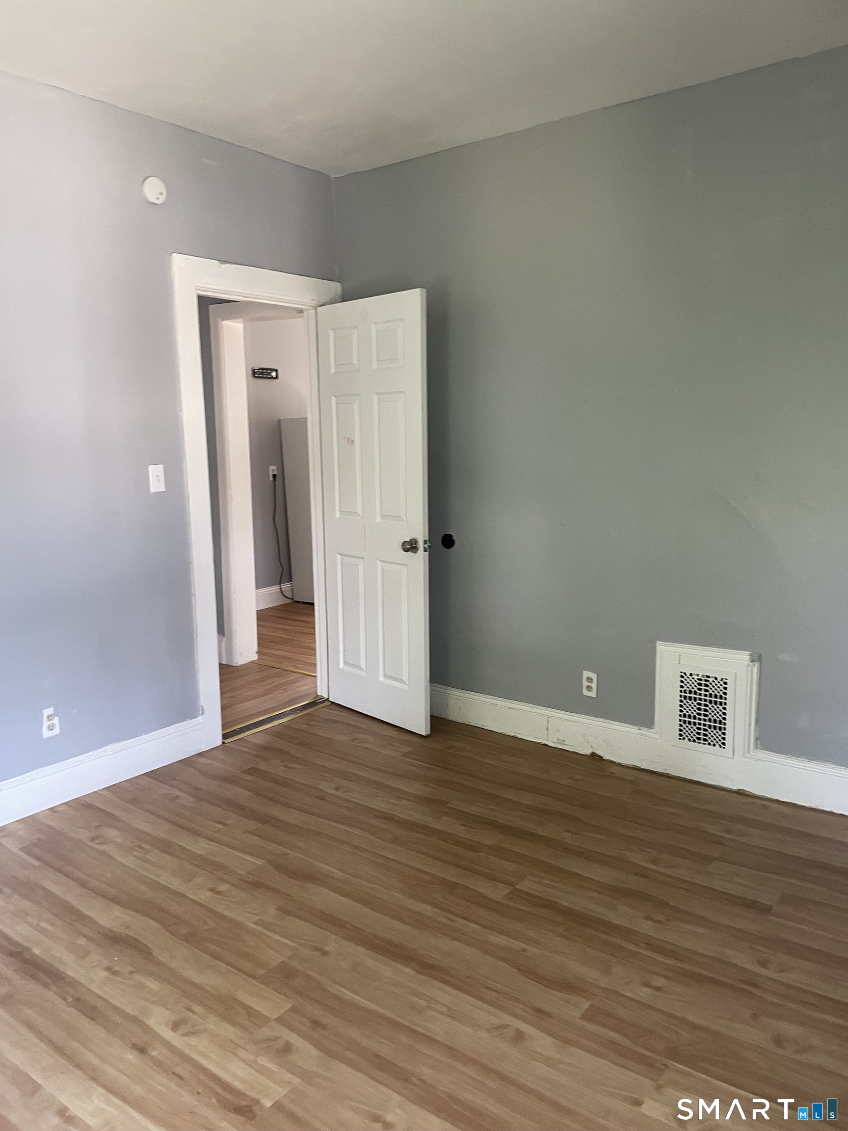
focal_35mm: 26
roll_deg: +1.5
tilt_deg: -8.6
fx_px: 849
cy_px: 566
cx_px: 424
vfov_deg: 67.3
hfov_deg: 53.1
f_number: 1.6
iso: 250
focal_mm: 4.2
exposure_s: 1/60
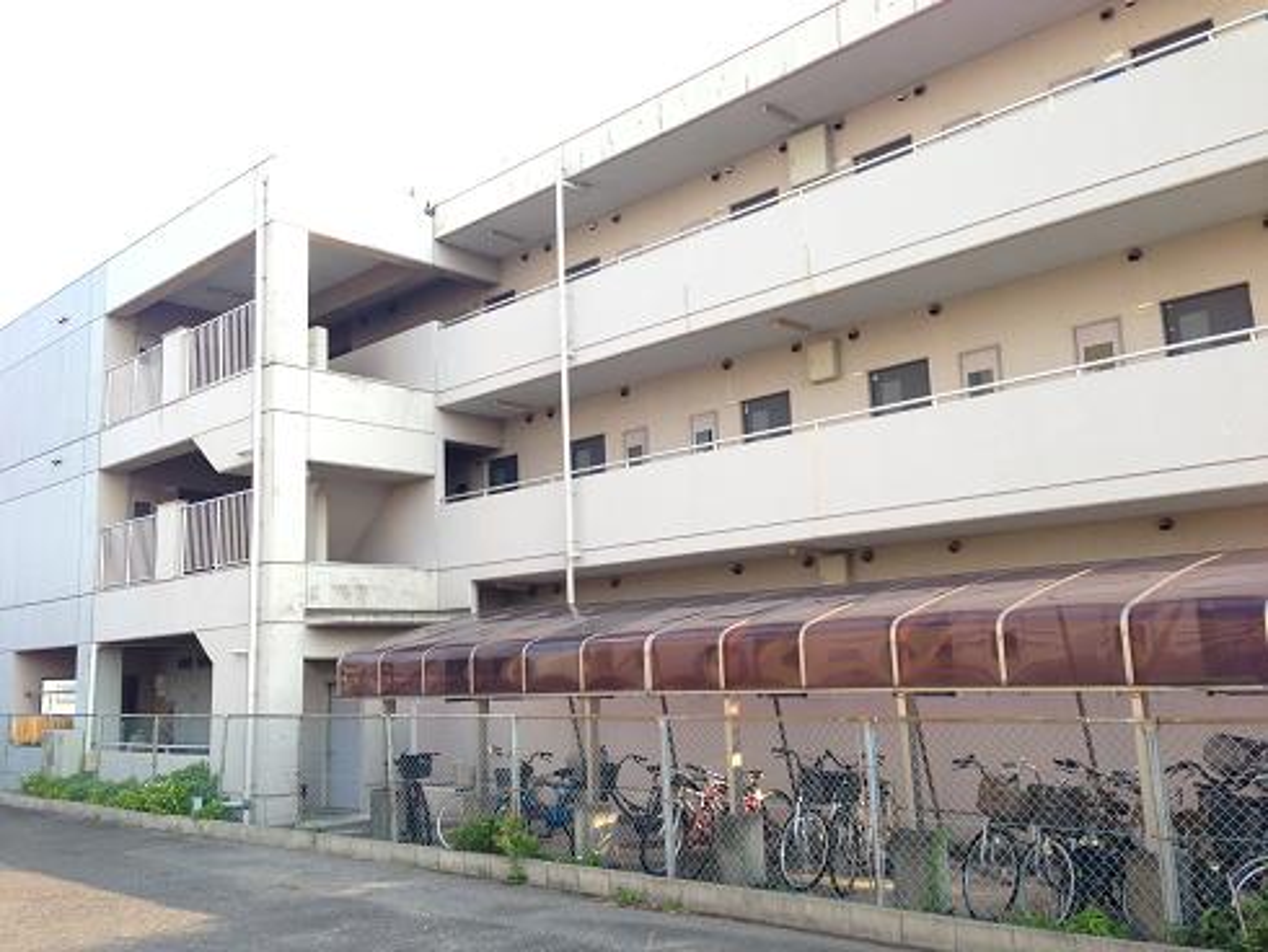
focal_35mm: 33
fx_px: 1209
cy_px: 476
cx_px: 634
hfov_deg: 55.3
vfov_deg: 43.0
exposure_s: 1/231
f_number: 2.4
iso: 50
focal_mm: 4.13
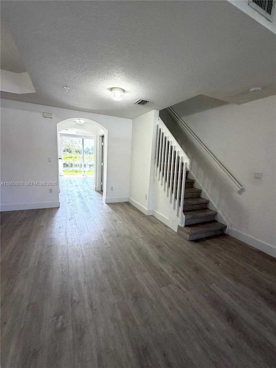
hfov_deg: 85.7
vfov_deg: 102.1
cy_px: 184
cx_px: 138
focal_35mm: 14
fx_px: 149
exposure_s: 1/121
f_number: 2.2
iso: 250
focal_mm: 2.22
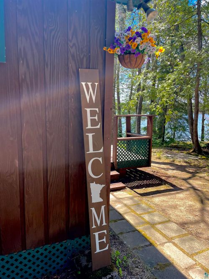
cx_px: 104
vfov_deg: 67.3
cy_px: 140
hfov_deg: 53.0
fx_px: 209
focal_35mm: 26
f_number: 1.6
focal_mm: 5.1
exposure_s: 1/635
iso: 50
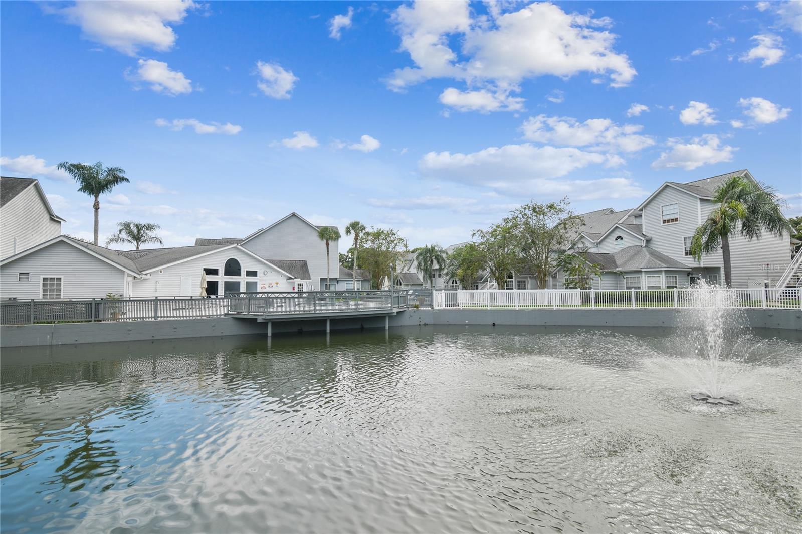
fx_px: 356
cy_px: 267
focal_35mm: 16
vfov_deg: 73.7
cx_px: 401
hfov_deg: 96.7
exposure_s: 1/125
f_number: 7.1
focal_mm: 11
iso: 100
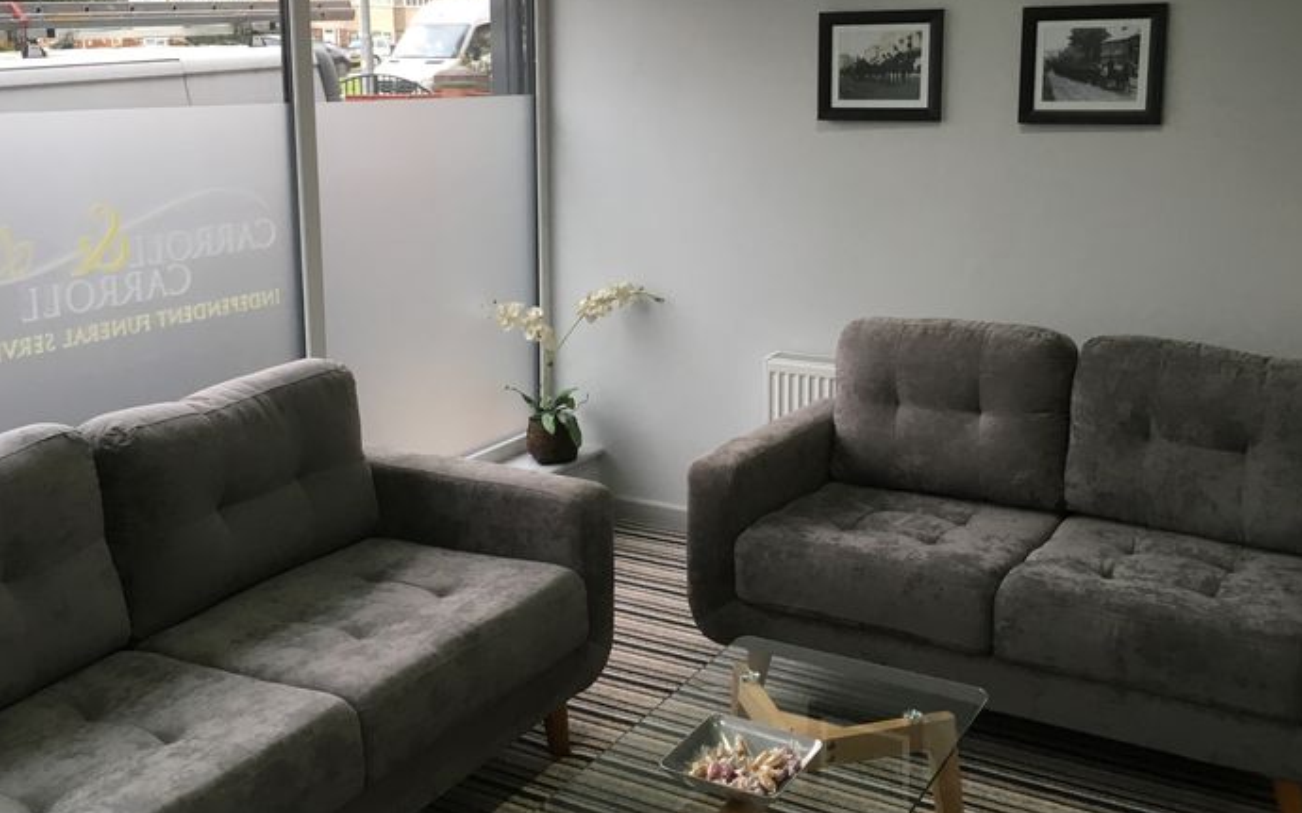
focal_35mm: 38
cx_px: 637
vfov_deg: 33.3
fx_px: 1348
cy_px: 289
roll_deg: +0.2
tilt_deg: -9.3
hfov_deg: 51.5
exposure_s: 1/33
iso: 80
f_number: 2.2
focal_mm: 4.15
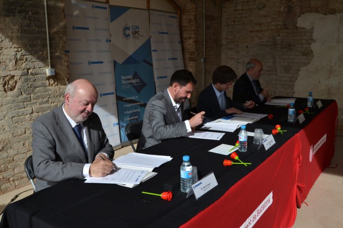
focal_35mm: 33
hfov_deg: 57.2
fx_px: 314
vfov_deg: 40.0
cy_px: 114
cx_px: 172
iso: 400
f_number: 6.3
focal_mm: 22
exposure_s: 1/1600
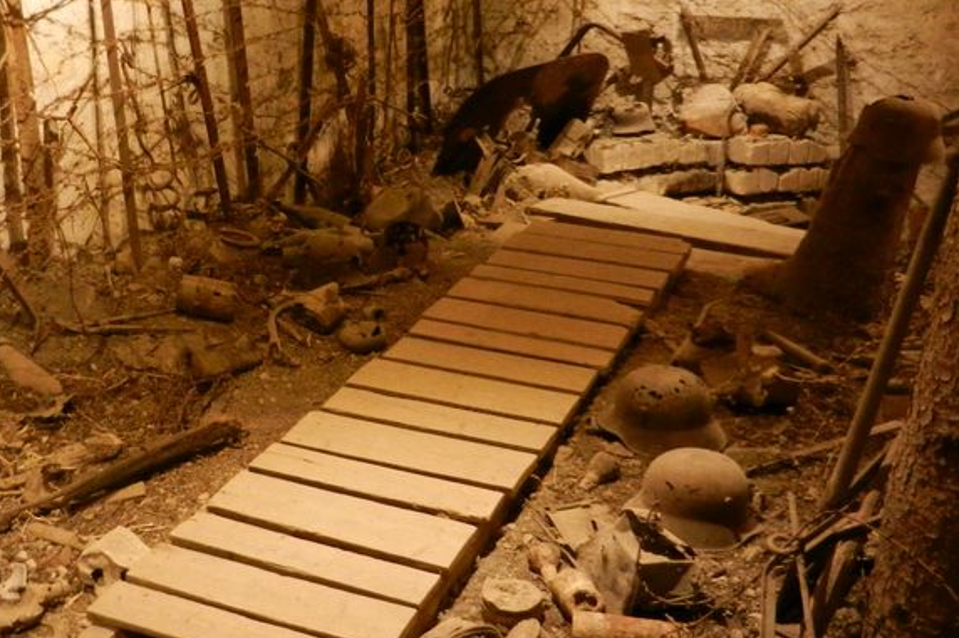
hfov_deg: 40.4
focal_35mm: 48
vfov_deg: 28.1
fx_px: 1278
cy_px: 301
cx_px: 290
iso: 800
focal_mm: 5.9
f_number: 3.8
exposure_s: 1/6
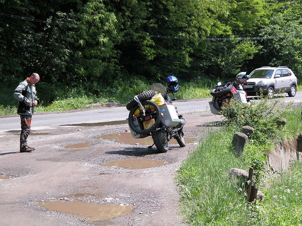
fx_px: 1012
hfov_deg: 17.0
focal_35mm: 116
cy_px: 113
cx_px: 151
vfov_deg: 12.8
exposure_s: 1/344
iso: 100
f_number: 4.2
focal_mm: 29.5
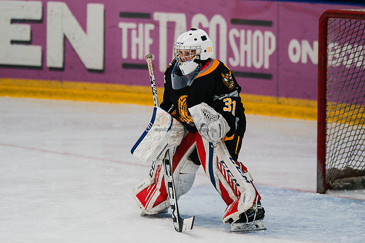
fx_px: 2814
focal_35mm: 277
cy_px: 106
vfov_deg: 5.0
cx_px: 160
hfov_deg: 7.4
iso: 3200
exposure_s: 1/1600
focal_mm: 209
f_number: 3.2
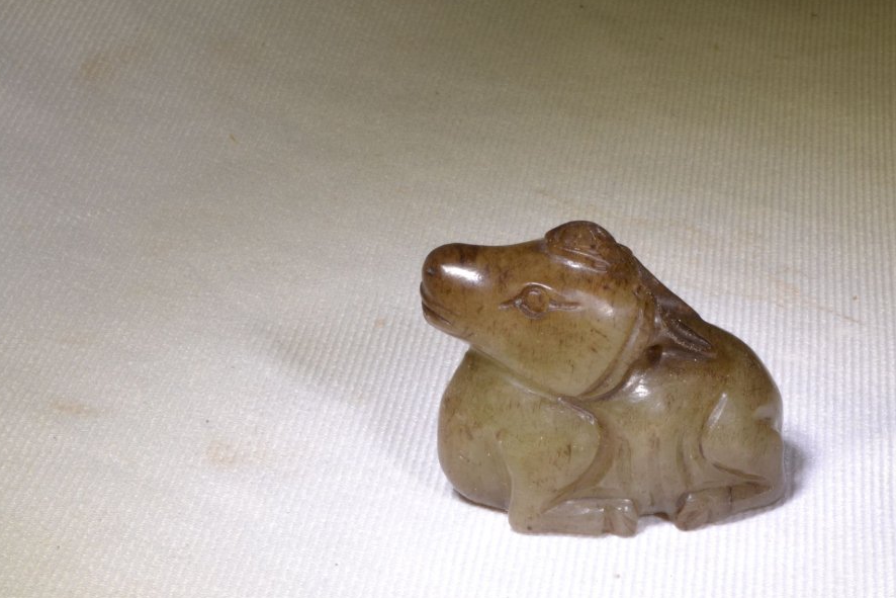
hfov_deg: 18.3
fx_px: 2780
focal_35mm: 112
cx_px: 549
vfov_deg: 12.3
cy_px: 376
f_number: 36
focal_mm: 55
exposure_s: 1/15
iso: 200
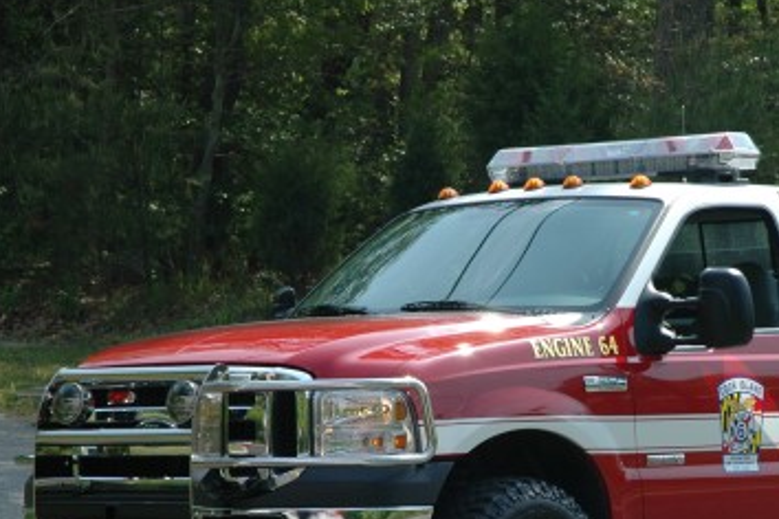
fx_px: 3635
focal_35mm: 168
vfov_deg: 8.2
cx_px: 651
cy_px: 367
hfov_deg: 12.2
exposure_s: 1/250
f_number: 8
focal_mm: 62
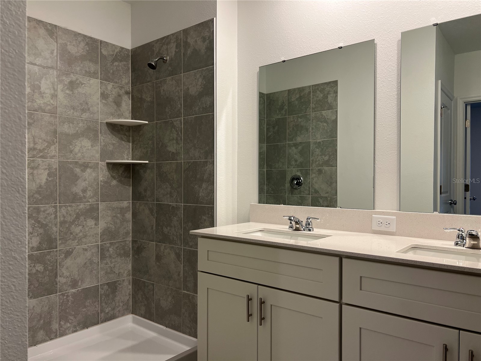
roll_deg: +0.1
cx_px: 240
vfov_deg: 53.1
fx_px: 361
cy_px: 180
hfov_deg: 67.3
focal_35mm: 26
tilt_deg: -0.4
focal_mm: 5.7
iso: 125
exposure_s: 1/120
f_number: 1.5
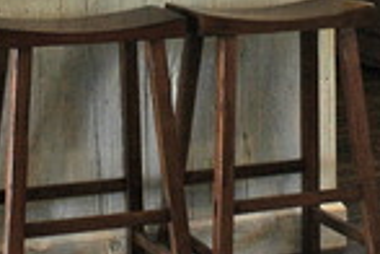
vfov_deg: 11.5
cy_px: -181
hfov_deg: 18.2
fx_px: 1182
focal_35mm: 112
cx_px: 116
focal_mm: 20
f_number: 5
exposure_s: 1/100
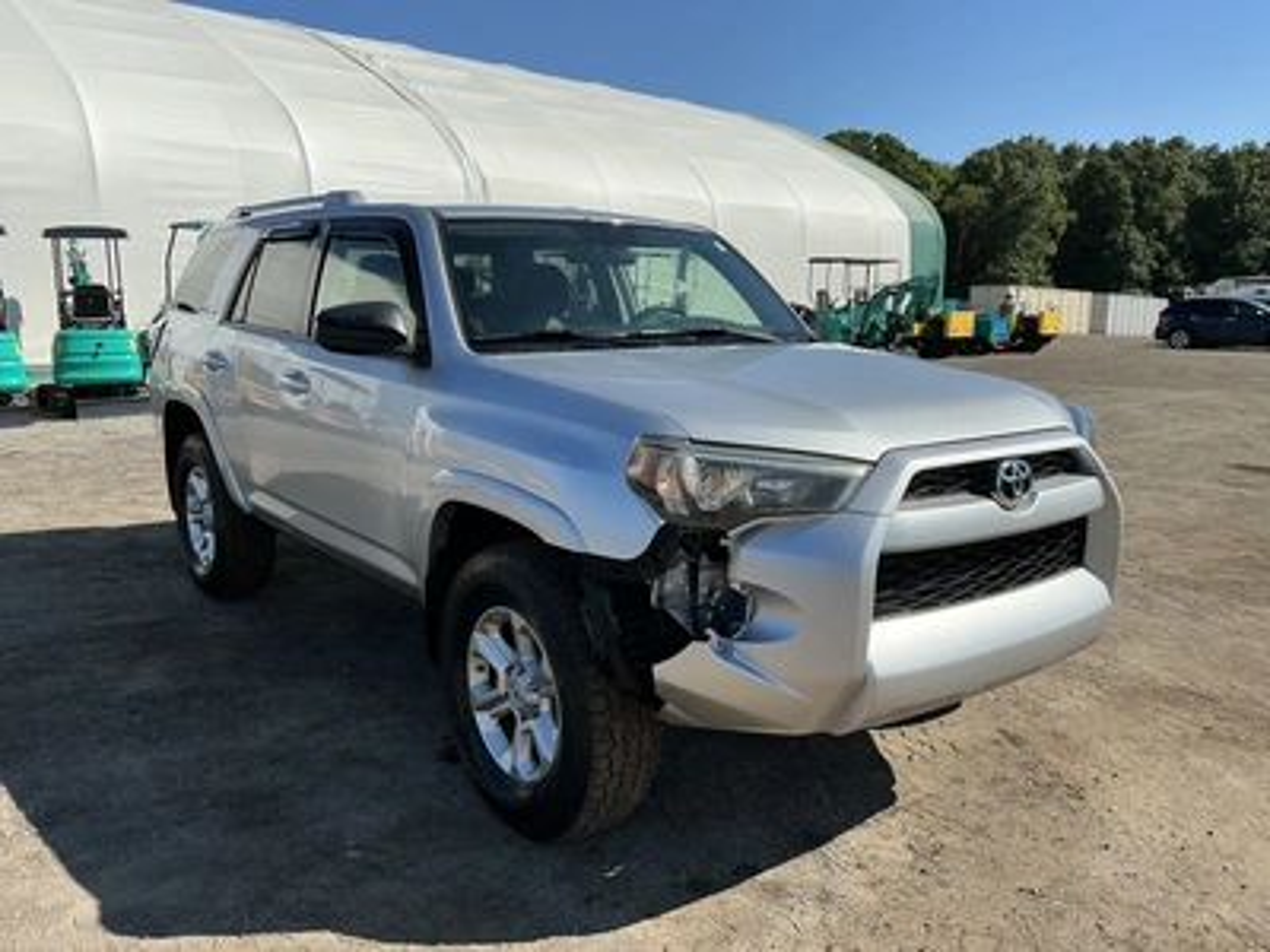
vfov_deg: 49.7
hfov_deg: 63.4
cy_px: 476
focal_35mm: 28
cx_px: 635
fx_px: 1027
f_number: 1.8
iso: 25
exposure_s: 1/2227
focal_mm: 3
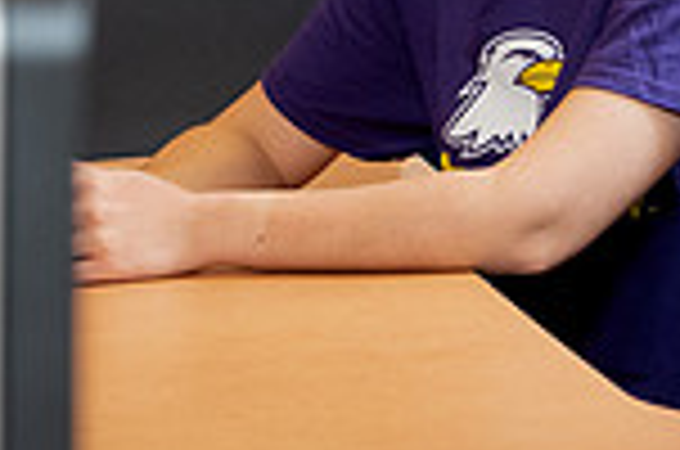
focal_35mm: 366
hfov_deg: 5.6
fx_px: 6899
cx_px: 477
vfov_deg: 3.7
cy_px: 16
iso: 2000
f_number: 7.1
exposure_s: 1/200
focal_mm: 95
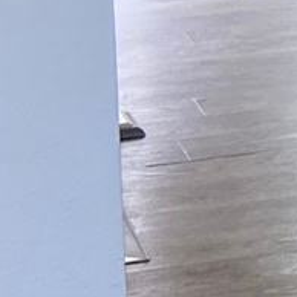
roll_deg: +0.8
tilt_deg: -7.6
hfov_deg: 6.3
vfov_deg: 7.0
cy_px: -240
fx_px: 2349
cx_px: 1064
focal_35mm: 242
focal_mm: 4.25
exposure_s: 1/120
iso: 64
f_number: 1.8
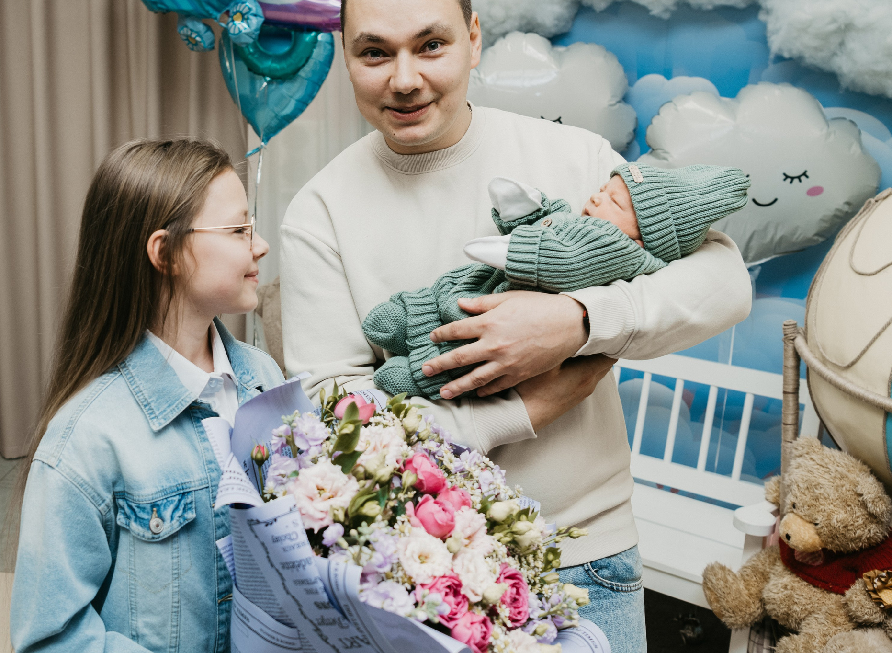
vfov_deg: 38.1
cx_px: 296
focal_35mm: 37
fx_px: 945
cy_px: 293
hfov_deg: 49.6
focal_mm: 24
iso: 200
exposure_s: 1/160
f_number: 4
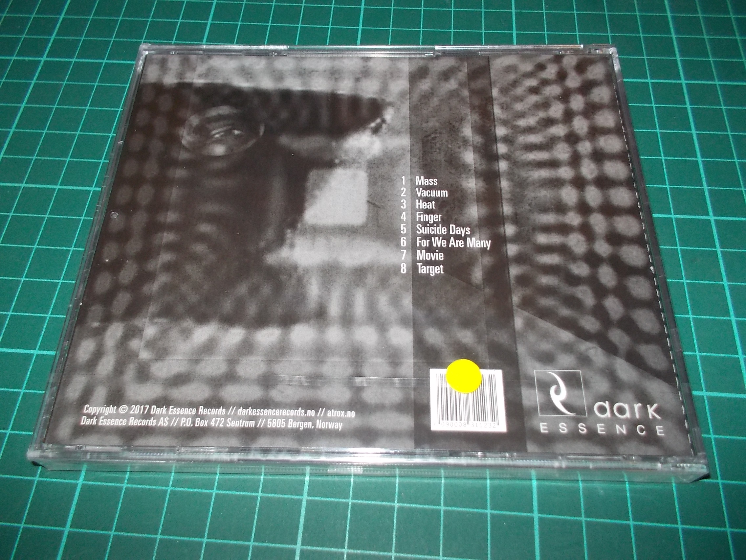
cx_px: 373
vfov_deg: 48.2
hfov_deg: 61.7
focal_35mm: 29
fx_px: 625
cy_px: 280
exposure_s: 1/30
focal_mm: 4.1
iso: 200
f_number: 3.3
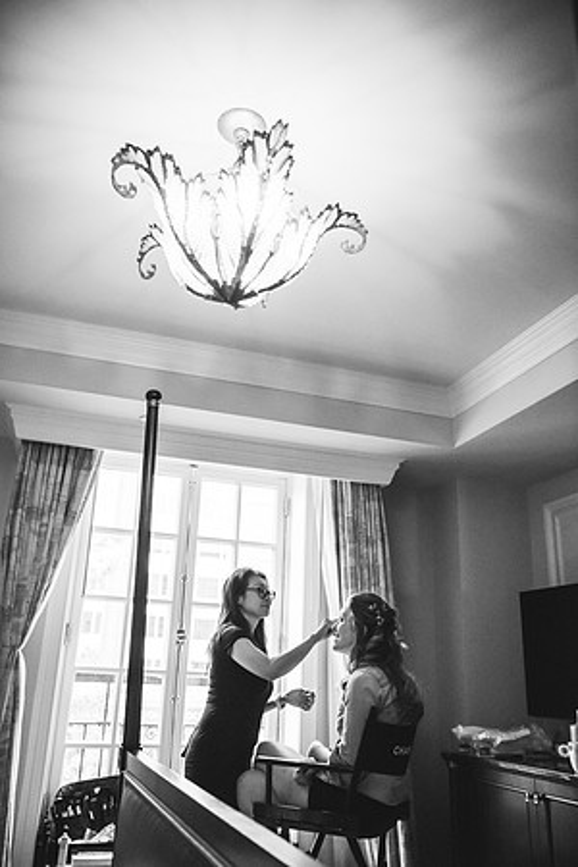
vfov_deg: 61.9
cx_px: 289
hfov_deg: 43.6
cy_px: 434
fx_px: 722
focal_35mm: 30
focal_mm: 30
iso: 2000
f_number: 2.8
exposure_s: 1/2500
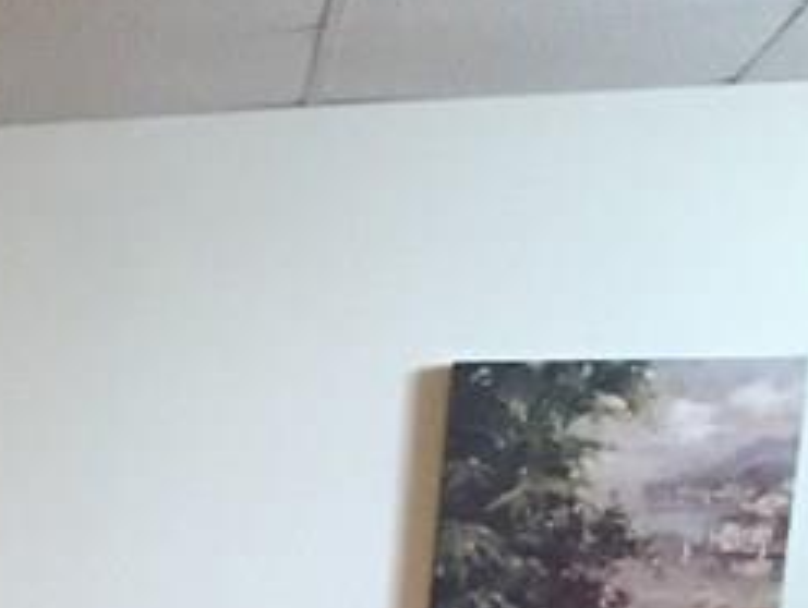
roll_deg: -0.3
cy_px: 1183
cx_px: -834
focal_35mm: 120
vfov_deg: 11.3
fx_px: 2805
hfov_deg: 13.8
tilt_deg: -9.5
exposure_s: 1/20
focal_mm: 4.15
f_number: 2.2
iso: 250
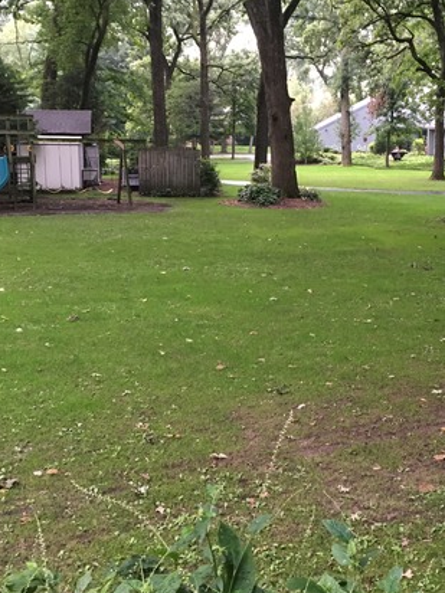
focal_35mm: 45
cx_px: 287
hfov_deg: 32.0
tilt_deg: -9.5
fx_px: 771
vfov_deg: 42.0
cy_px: 266
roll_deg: -1.0
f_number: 2.2
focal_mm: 4.15
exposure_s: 1/30
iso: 125
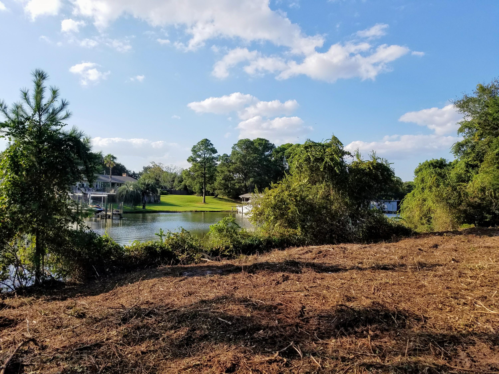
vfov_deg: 53.1
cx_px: 250
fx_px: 375
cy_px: 187
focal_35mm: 26
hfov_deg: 67.3
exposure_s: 1/2488
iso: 50
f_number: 1.7
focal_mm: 4.2
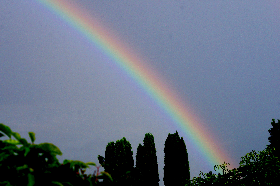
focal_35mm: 105
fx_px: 815
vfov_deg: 13.0
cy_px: 93
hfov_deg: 19.5
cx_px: 140
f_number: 8
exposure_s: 1/160
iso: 100
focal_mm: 70
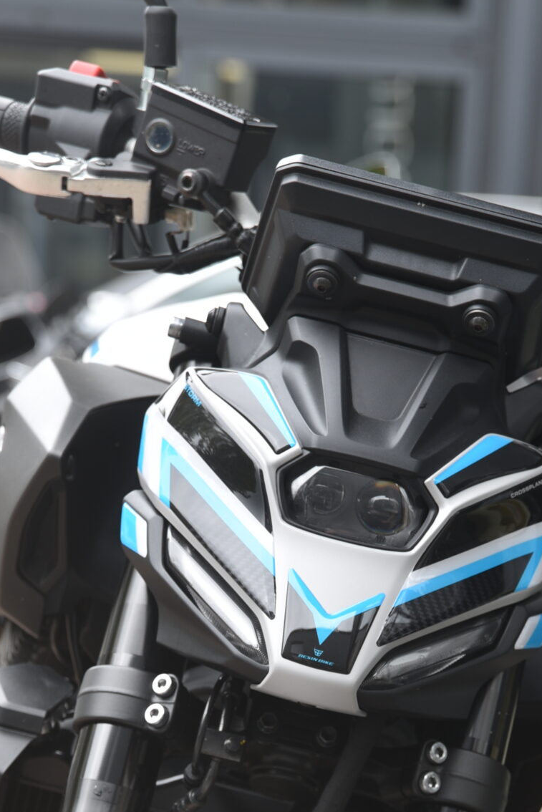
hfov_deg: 8.7
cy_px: 891
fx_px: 3565
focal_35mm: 158
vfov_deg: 12.8
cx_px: 345
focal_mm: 70
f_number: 4.5
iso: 100
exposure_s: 1/80
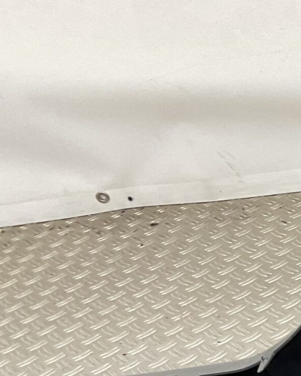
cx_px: 607
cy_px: 481
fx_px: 1102
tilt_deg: -40.8
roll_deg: +9.0
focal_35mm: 99
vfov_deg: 18.1
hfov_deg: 13.3
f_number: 1.8
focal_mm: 3
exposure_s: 1/120
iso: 50
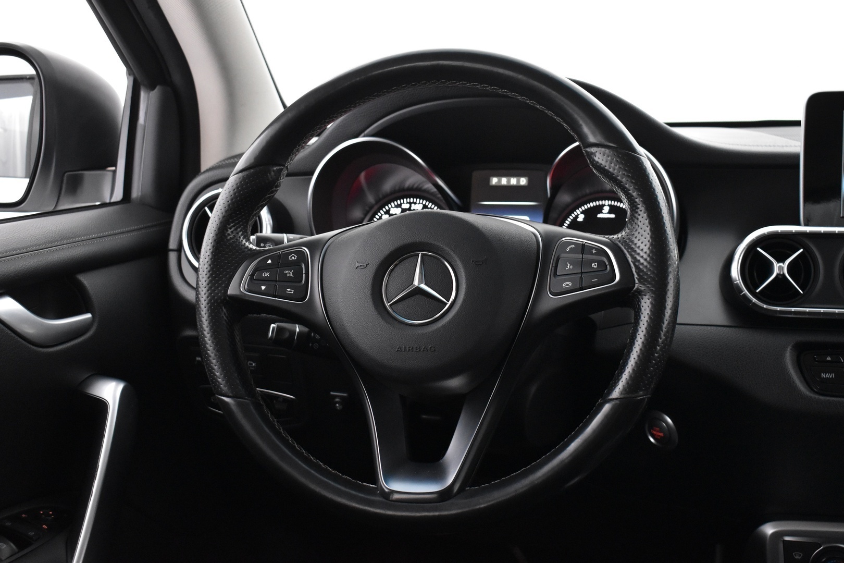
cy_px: 282
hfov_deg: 43.6
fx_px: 1055
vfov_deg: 29.9
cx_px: 422
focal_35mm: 45
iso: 3200
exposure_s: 1/25
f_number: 4.2
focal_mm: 30
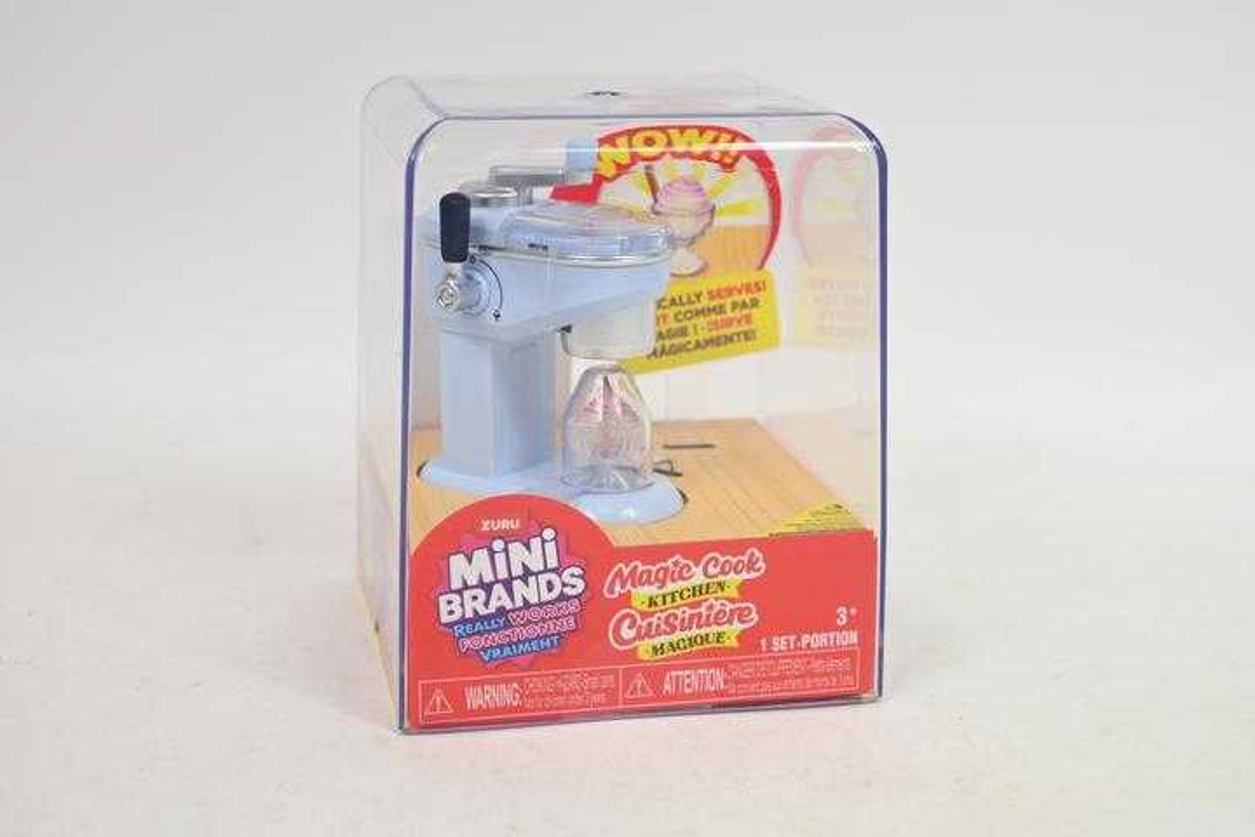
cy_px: 418
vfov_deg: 23.8
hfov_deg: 35.1
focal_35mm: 57
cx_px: 628
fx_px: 1987
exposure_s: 1/125
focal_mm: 38
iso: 400
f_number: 5.6
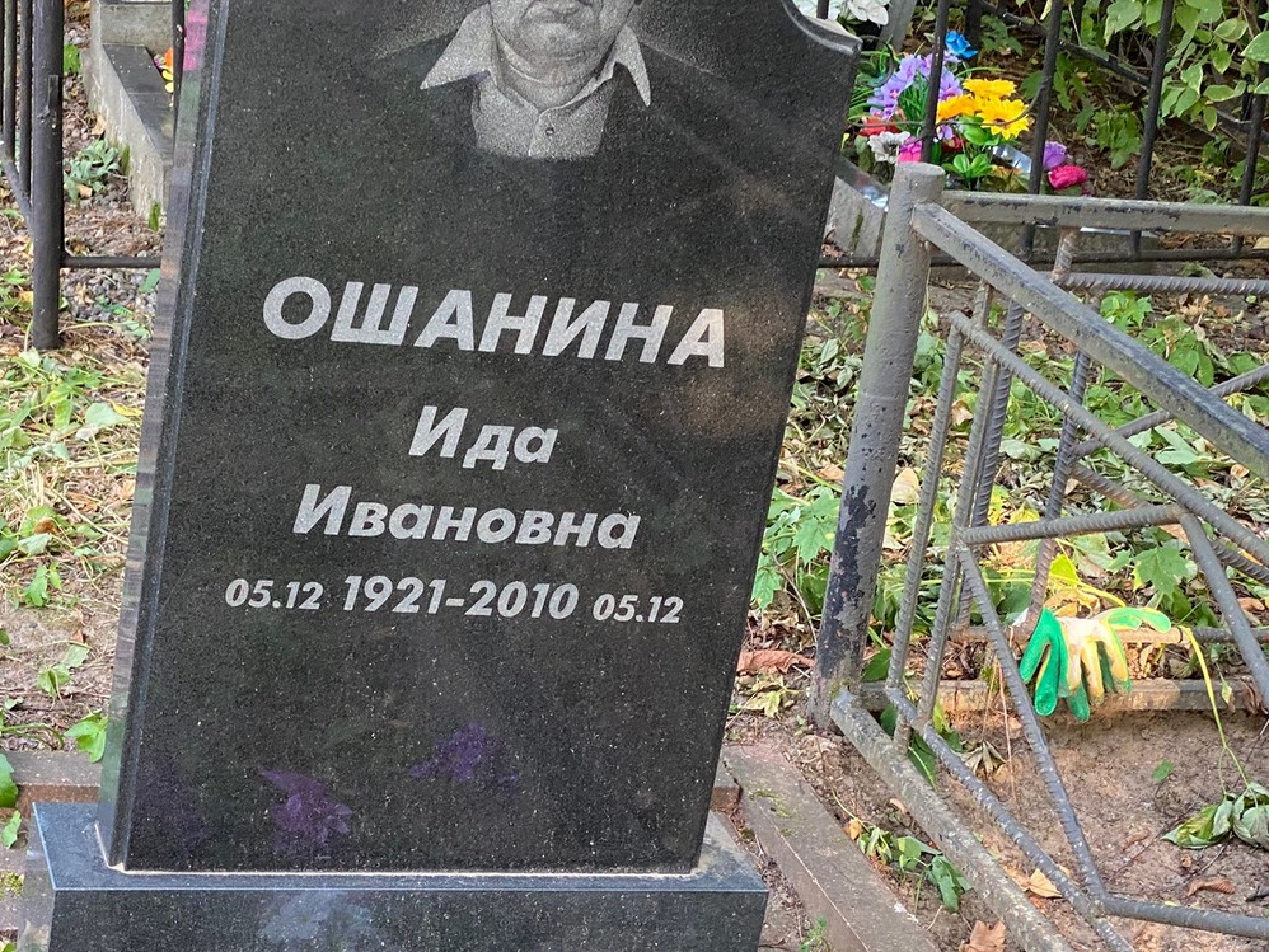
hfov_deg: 25.9
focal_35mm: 75
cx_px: 526
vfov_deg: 19.6
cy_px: 497
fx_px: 2750
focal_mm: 6
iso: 160
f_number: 2
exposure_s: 1/92
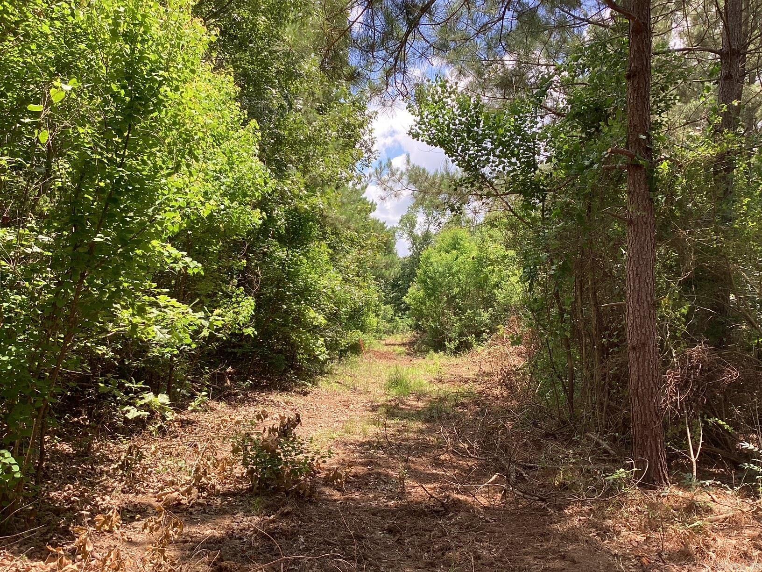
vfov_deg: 45.4
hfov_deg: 58.4
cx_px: 381
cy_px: 286
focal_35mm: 31
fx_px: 682
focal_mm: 3.3
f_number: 2.4
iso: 25
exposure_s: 1/258
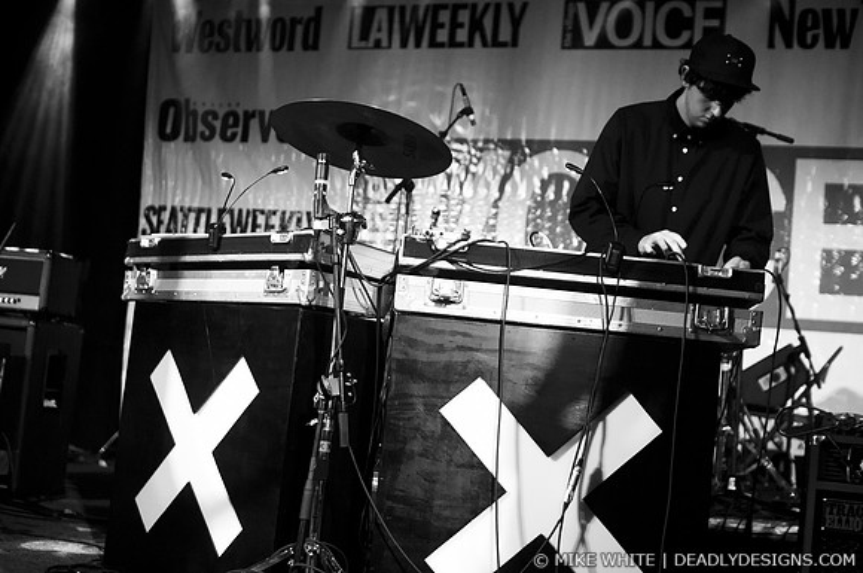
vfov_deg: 29.8
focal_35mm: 45
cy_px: 286
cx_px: 432
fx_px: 1077
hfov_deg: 43.7
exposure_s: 1/160
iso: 1000
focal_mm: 30
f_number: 2.2
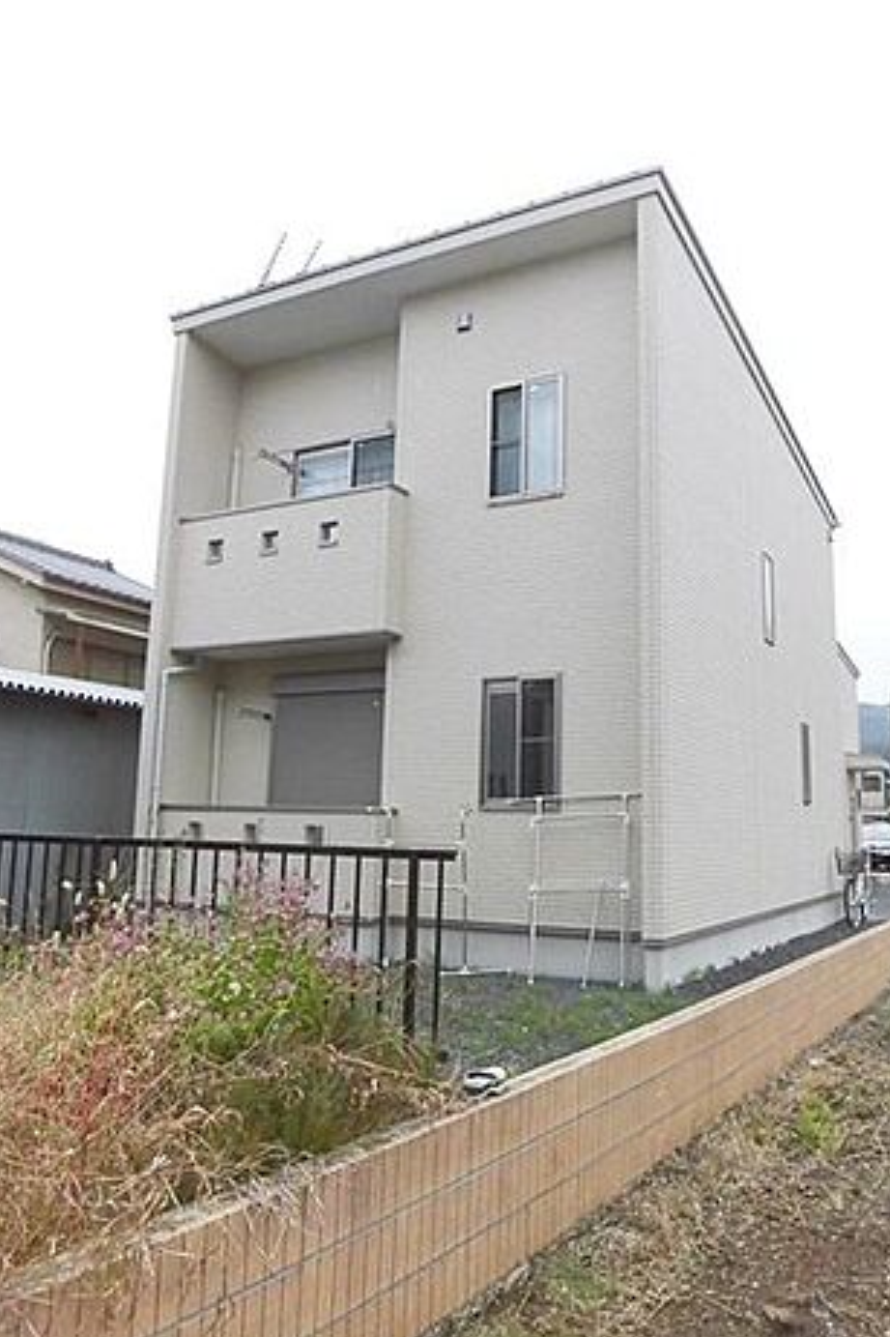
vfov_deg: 69.4
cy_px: 661
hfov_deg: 49.4
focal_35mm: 26
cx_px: 499
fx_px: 965
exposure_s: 1/500
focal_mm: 4.3
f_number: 3.1
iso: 100
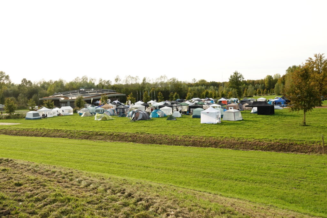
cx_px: 164
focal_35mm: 34
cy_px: 109
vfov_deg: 38.9
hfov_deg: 55.8
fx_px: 309
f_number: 4
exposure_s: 1/320
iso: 100
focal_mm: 12.63
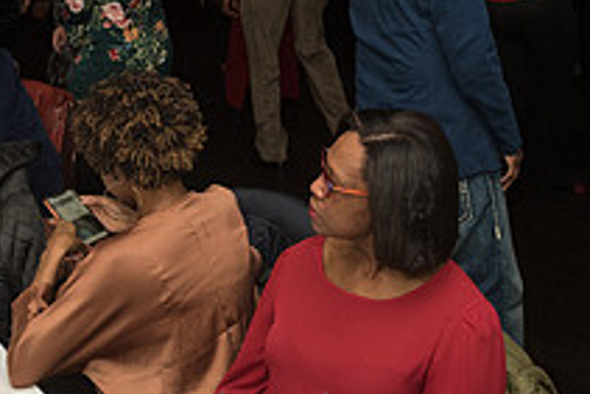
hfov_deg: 30.1
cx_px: 419
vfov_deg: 19.7
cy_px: -52
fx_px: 1082
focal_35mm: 66
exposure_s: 1/200
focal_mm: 24
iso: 2000
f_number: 4.5
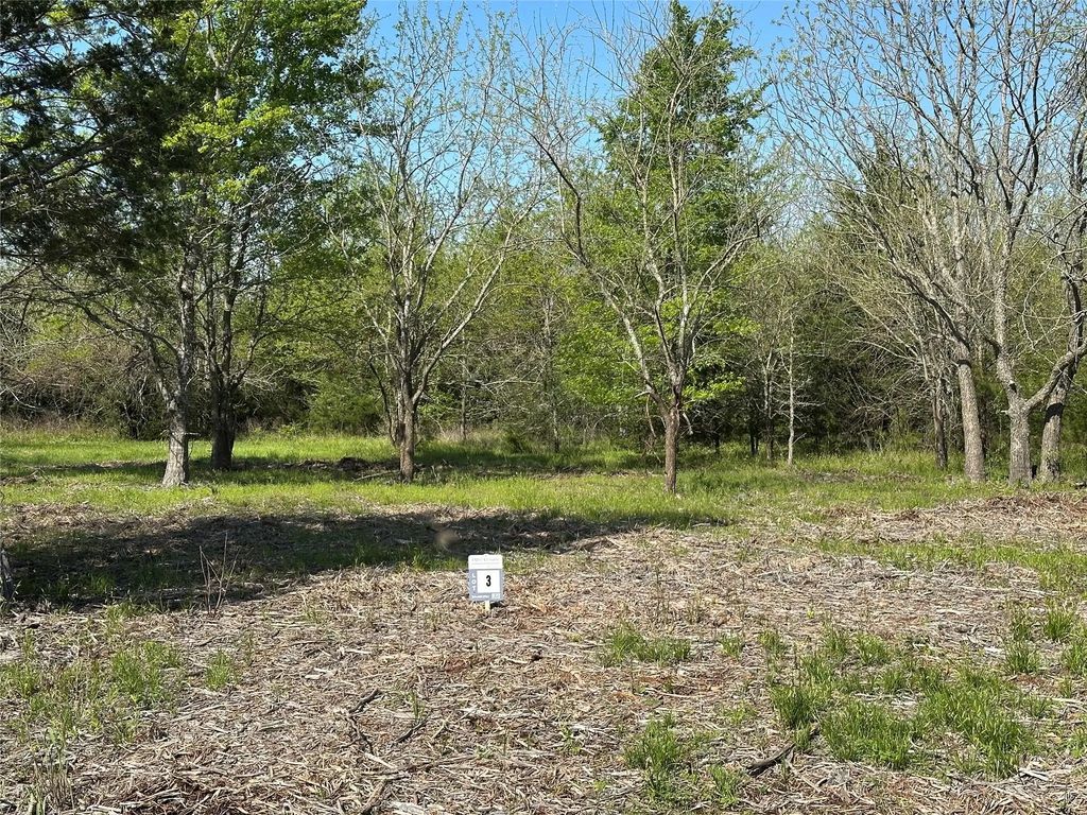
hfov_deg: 39.7
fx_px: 1507
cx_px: 544
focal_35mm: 48
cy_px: 408
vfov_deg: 30.3
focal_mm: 6.86
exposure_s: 1/2976
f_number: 1.78
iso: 64
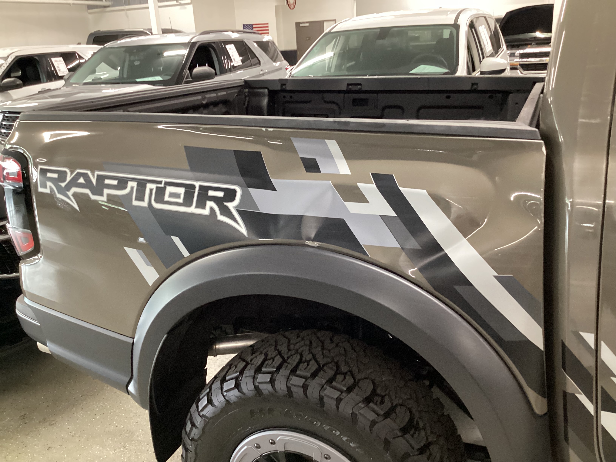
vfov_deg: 45.4
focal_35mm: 31
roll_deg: +1.5
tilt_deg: -22.1
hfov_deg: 58.4
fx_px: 552
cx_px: 308
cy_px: 231
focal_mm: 3.3
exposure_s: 1/40
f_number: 2.4
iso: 400
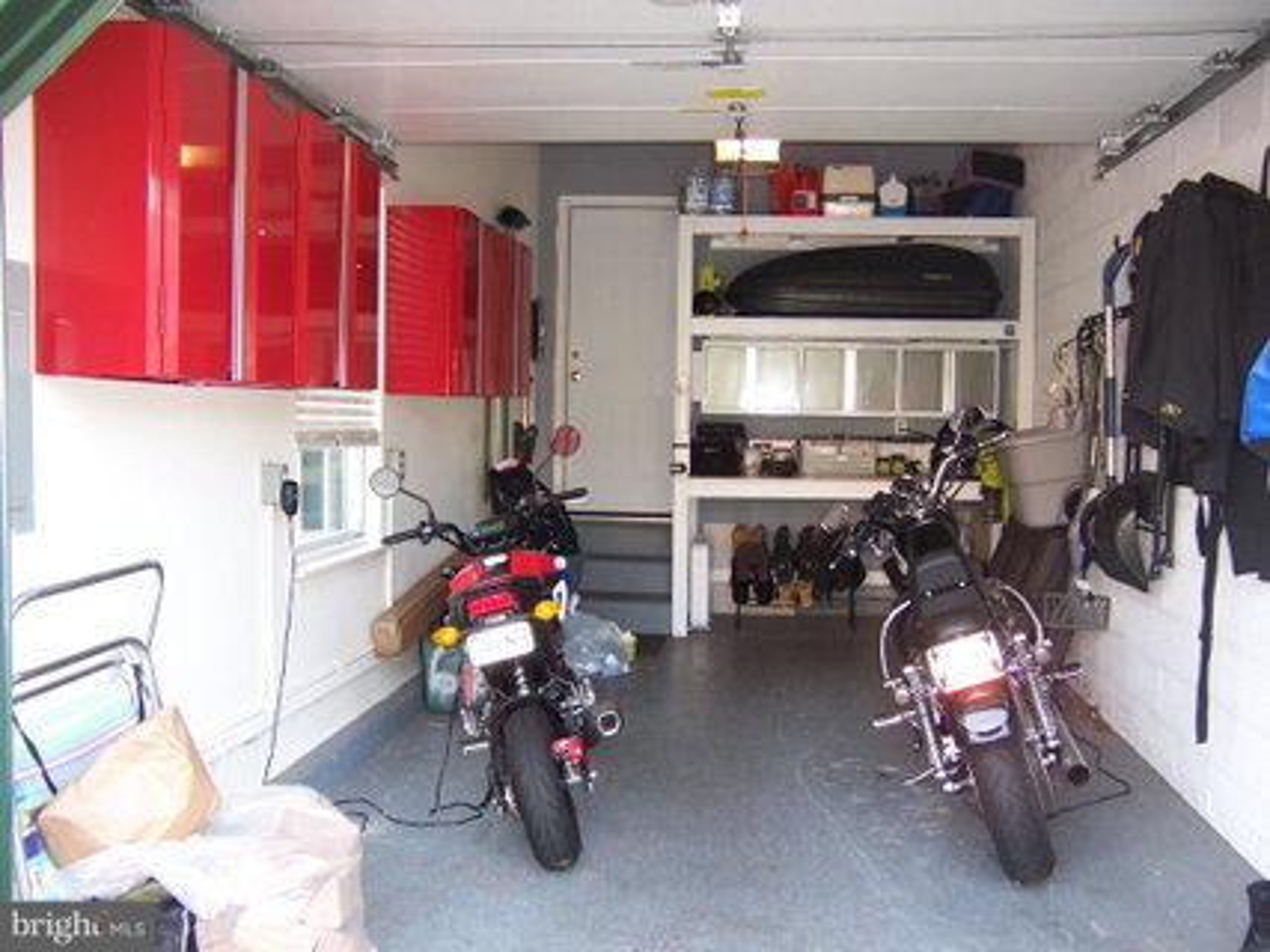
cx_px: 635
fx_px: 1210
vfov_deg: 42.9
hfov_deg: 55.4
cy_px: 476
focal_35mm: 33
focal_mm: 5.5
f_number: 2.8
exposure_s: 1/90
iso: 140
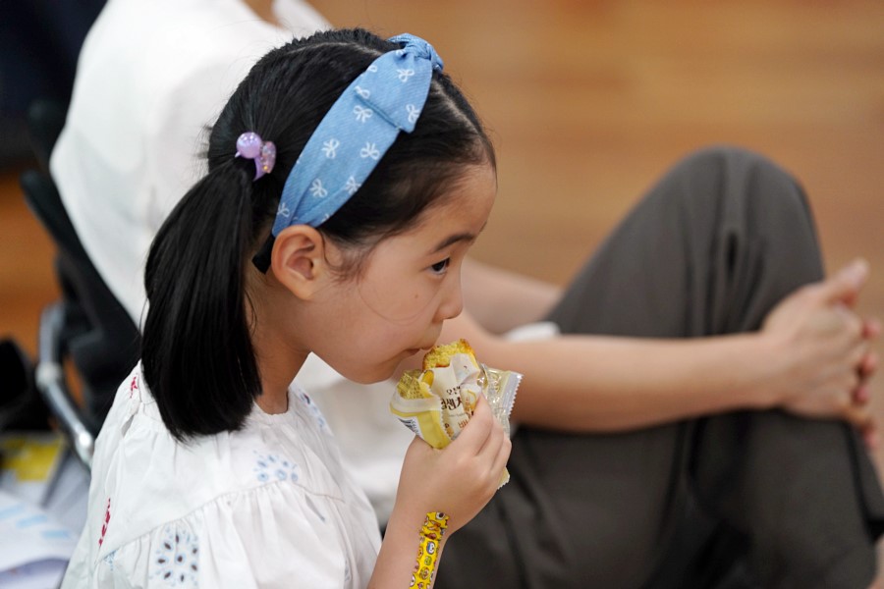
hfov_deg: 10.3
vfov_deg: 6.9
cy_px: 294
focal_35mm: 200
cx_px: 442
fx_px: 4911
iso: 1600
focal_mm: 200
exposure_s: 1/250
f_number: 3.2
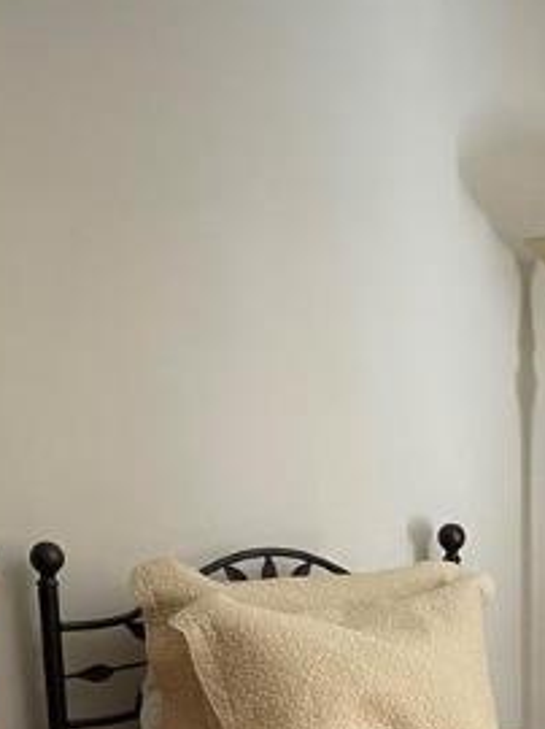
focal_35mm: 74
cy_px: 805
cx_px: 523
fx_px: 1556
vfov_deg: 24.5
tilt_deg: -15.7
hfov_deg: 19.4
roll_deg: -0.1
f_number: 1.6
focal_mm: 4.2
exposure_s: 1/60
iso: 250
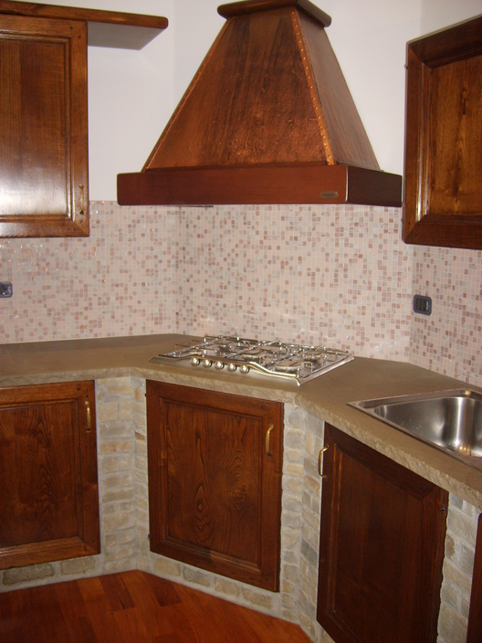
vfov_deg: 52.6
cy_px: 322
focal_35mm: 35
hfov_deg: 40.7
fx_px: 650
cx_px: 241
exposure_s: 1/45
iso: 128
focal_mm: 5.8
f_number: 2.8
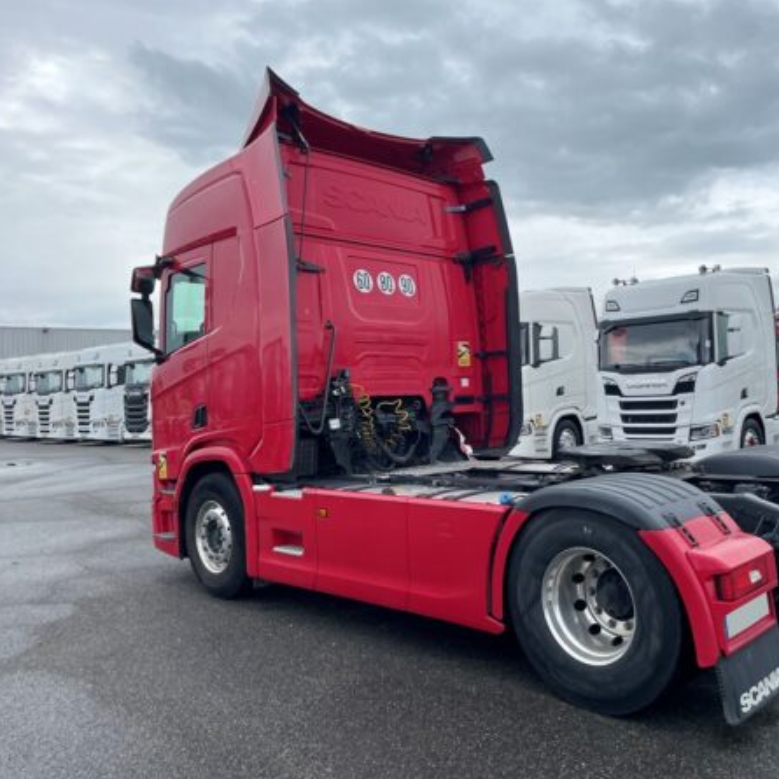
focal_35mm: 31
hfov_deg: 52.0
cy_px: 392
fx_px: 789
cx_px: 481
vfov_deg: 52.5
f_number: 1.6
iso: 32
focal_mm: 4.2
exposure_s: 1/2053
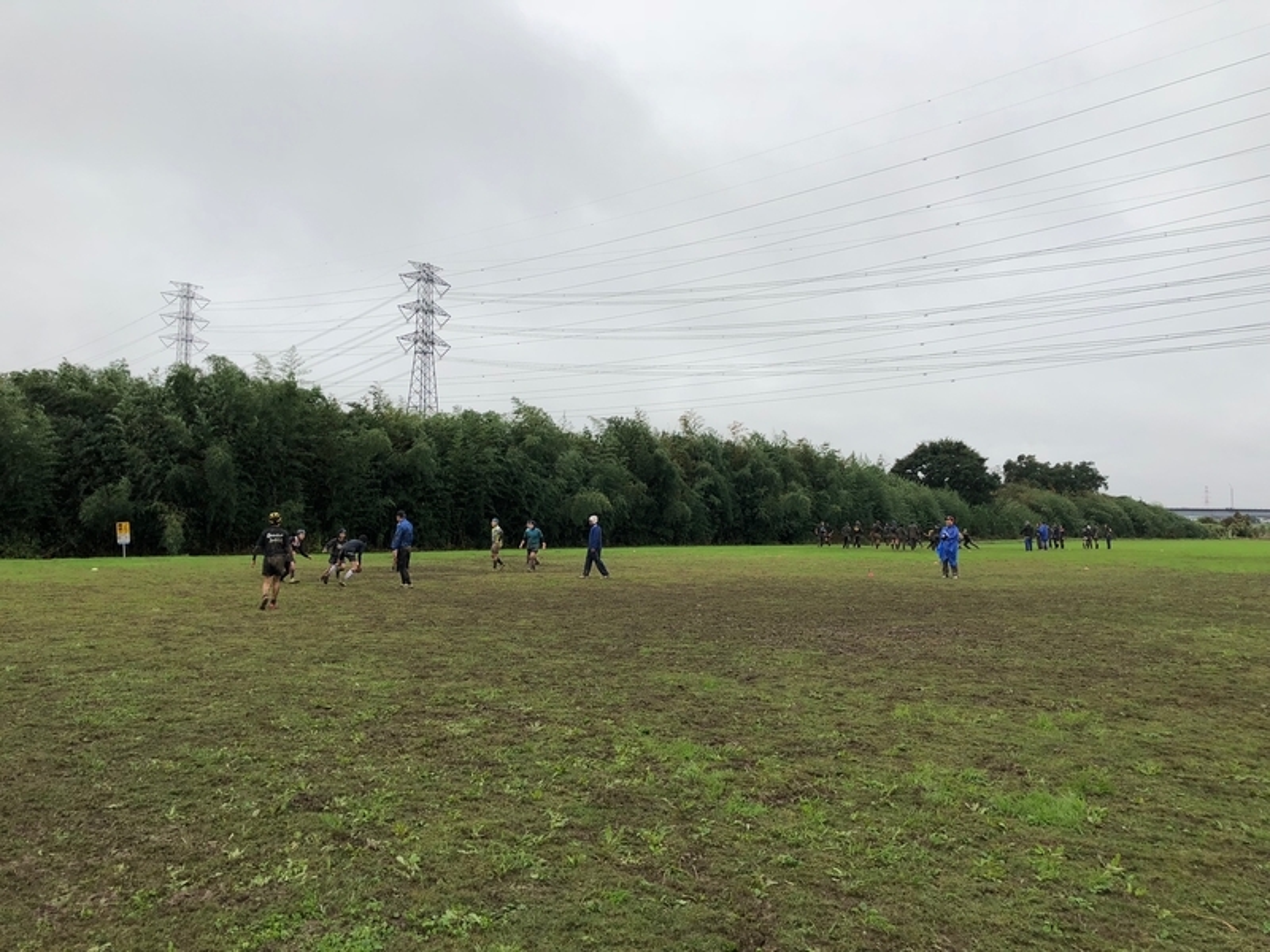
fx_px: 1064
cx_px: 635
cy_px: 476
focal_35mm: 29
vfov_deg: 48.2
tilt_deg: +3.2
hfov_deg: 61.7
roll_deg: -1.1
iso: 20
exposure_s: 1/314
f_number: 1.8
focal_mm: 3.99
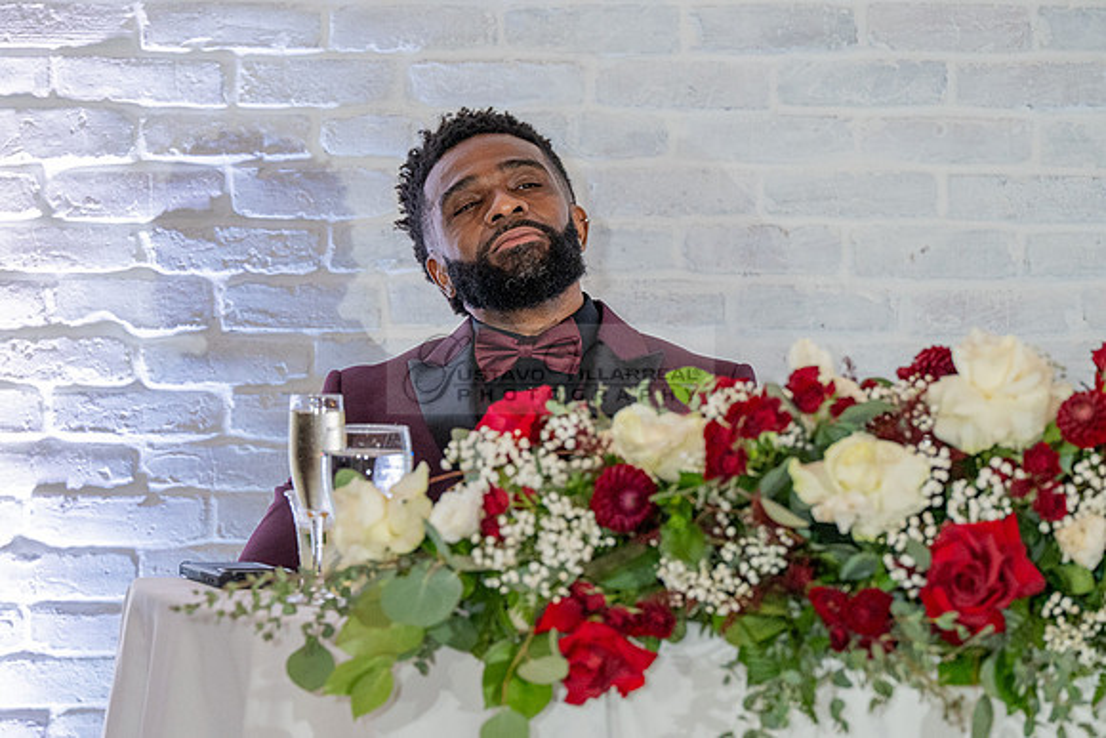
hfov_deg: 7.9
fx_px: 8050
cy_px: 424
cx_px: 382
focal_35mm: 262
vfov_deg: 5.2
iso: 1600
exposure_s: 1/125
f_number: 4.5
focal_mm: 200
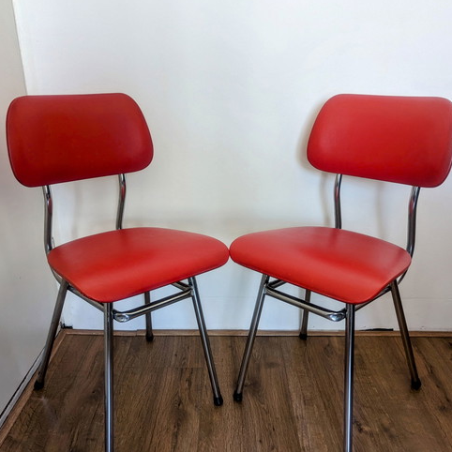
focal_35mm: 30
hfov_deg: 54.0
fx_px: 443
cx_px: 223
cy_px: 254
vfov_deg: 53.9
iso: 146
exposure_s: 1/25
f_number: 1.85
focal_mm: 6.81
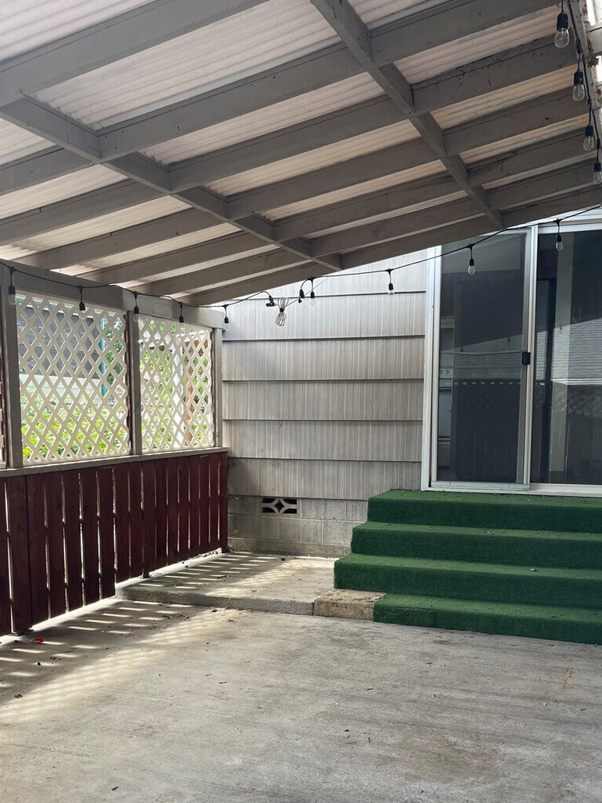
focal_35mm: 35
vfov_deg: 52.0
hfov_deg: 40.6
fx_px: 812
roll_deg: -0.8
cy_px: 510
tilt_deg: -6.5
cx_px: 329
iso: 40
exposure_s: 1/121
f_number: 1.6
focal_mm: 5.1
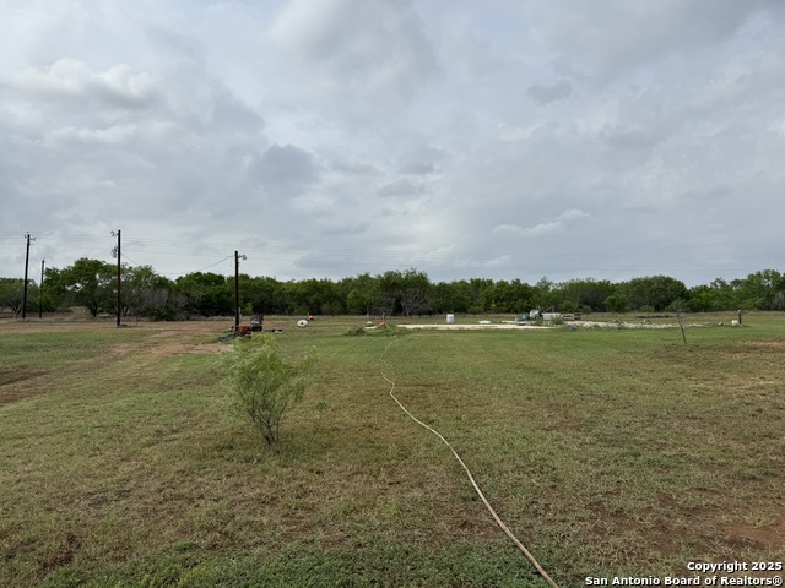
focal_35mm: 24
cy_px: 294
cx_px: 392
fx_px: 544
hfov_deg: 71.6
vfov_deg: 56.8
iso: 80
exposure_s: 1/7353
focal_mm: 6.76
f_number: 1.78
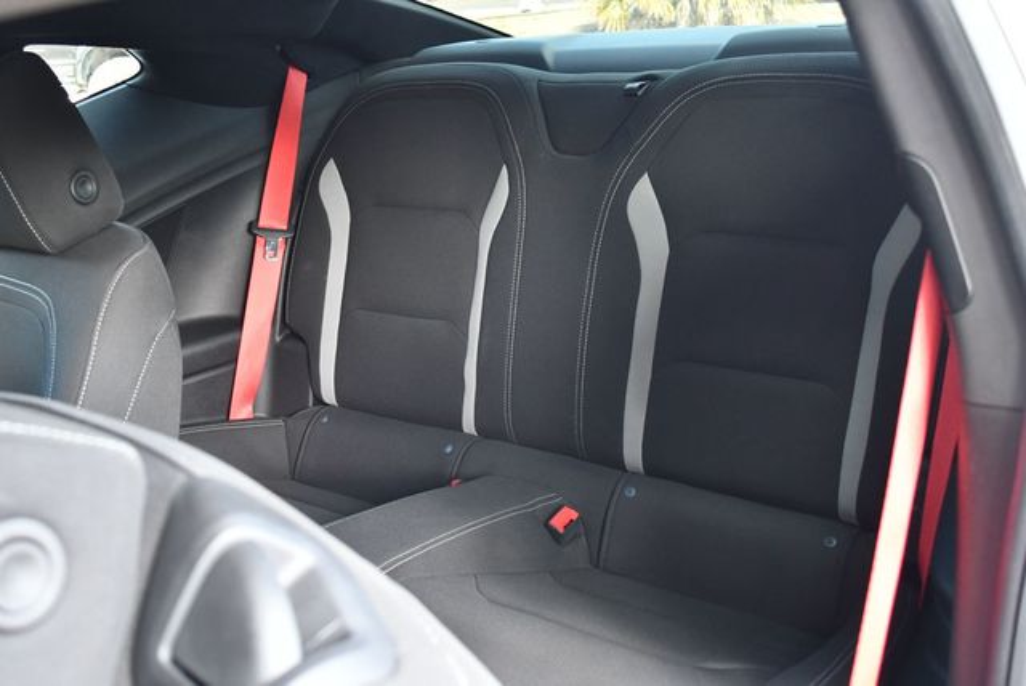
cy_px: 343
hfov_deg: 53.1
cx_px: 513
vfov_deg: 36.9
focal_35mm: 36
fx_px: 1027
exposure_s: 1/125
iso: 900
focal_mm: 18
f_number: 3.5
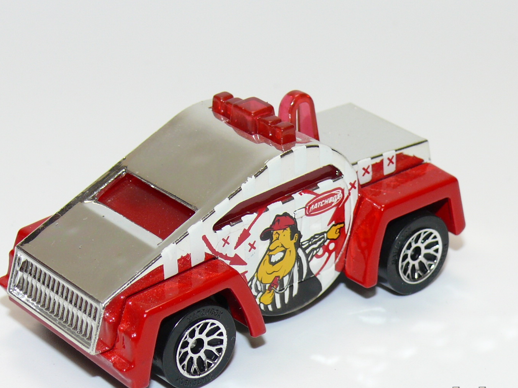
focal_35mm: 122
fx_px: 1825
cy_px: 215
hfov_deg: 16.1
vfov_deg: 12.1
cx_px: 244
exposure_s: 1/30
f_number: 4
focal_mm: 13.4
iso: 100
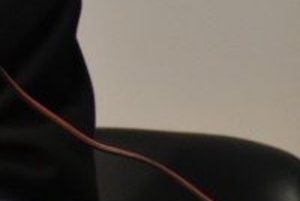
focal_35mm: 1073
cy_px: 62
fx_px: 8955
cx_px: -372
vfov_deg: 1.3
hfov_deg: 1.9
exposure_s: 1/250
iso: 3600
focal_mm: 140
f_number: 5.6
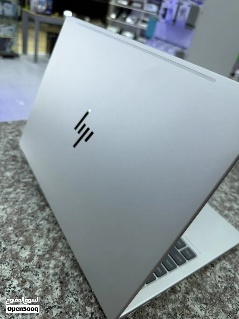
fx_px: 221
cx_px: 120
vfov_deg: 71.6
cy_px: 160
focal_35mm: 24
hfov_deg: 56.8
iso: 64
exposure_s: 1/121
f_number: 1.78
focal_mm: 6.76
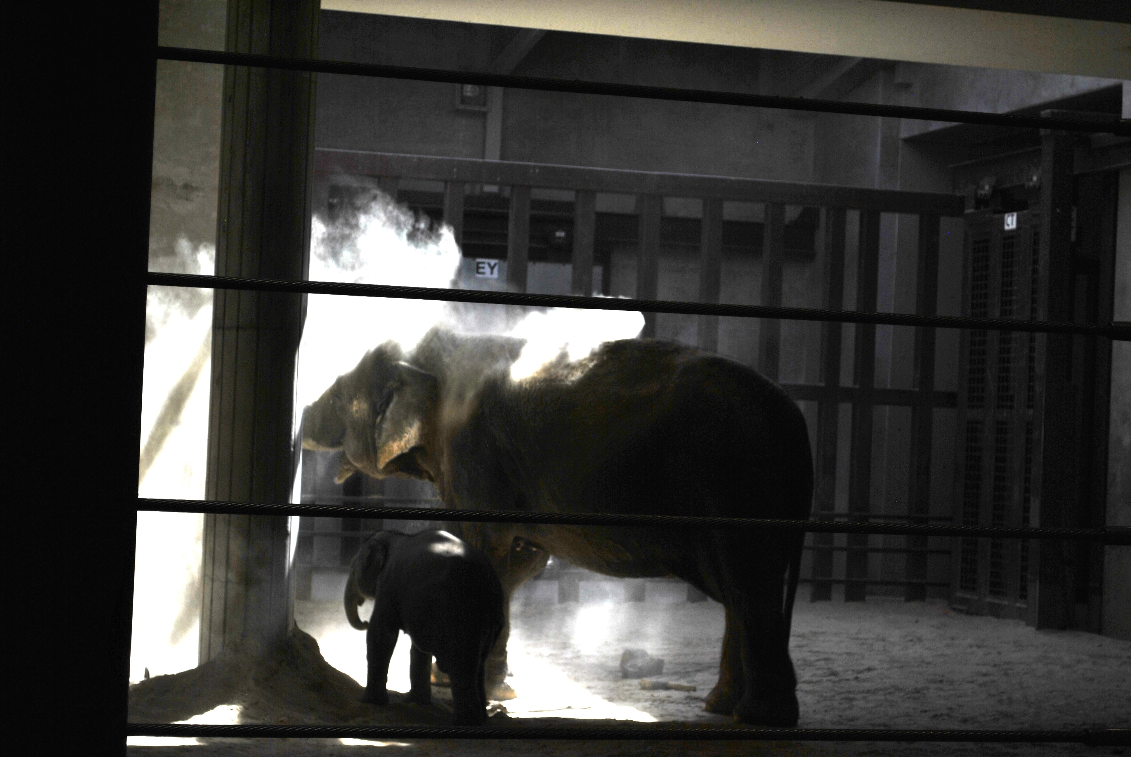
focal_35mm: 82
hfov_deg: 24.6
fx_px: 2595
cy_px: 378
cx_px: 566
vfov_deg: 16.6
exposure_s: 1/250
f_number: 5.6
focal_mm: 55
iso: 100
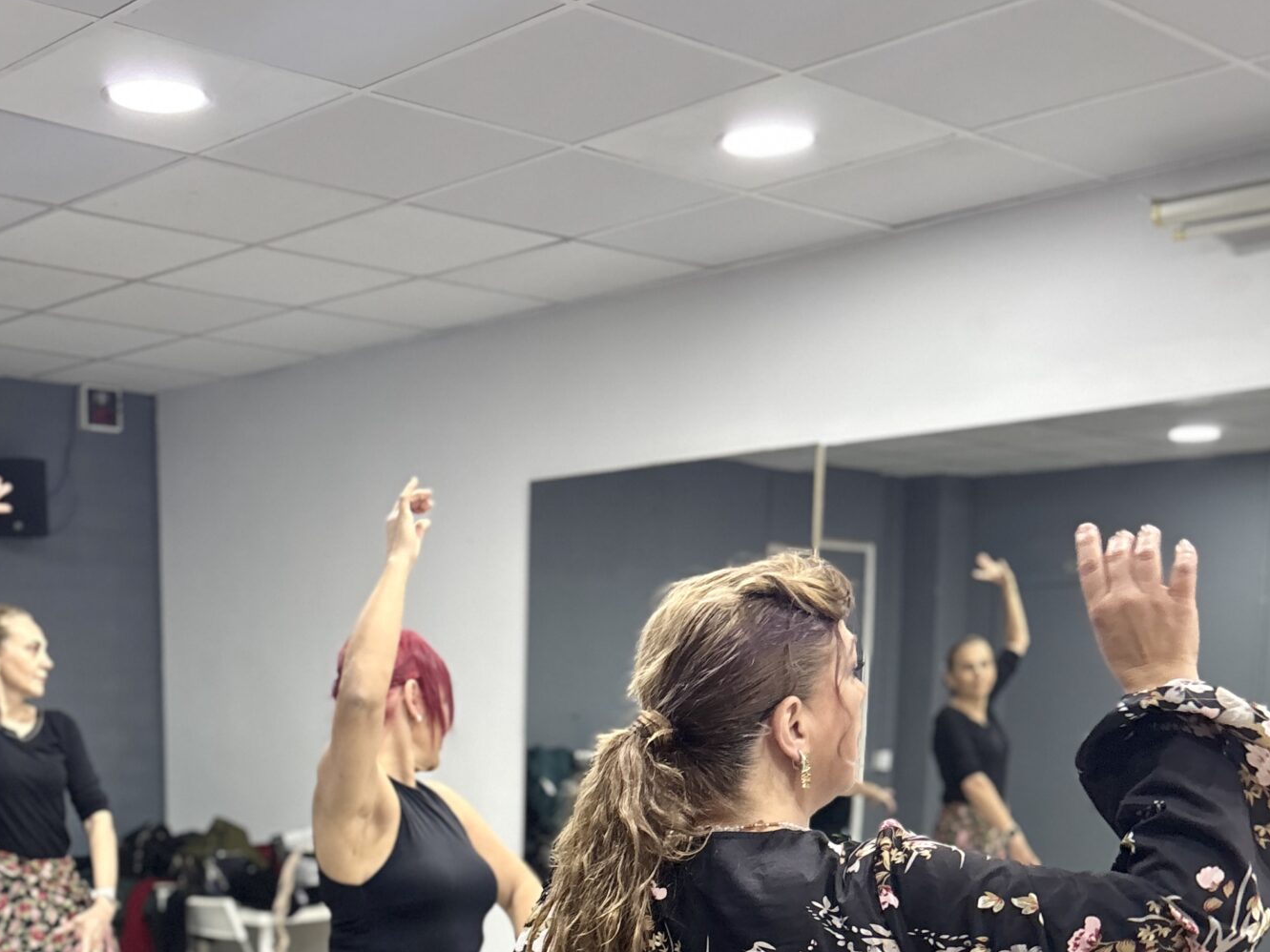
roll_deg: -1.3
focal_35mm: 50
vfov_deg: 27.1
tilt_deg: -8.9
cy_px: 999
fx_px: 1834
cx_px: 371
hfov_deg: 37.5
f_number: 1.6
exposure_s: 1/50
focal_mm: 5.96
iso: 200
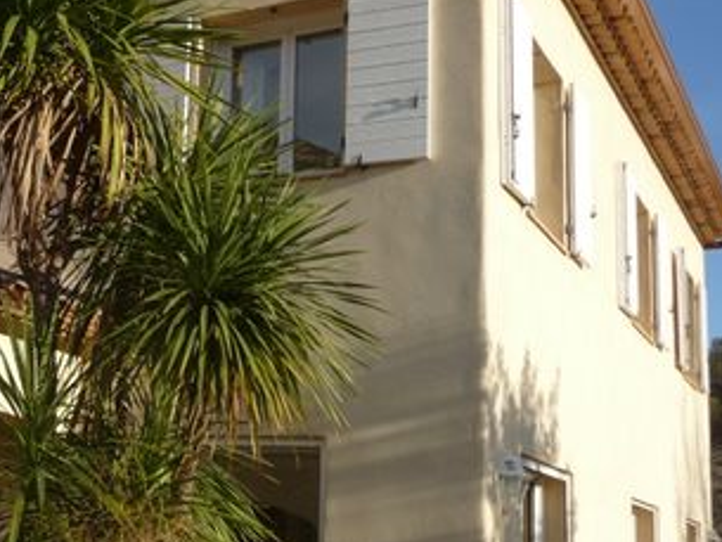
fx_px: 1231
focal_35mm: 59
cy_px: 293
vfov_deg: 24.8
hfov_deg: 31.1
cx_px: 59
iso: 100
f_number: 3.4
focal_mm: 5
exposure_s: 1/800
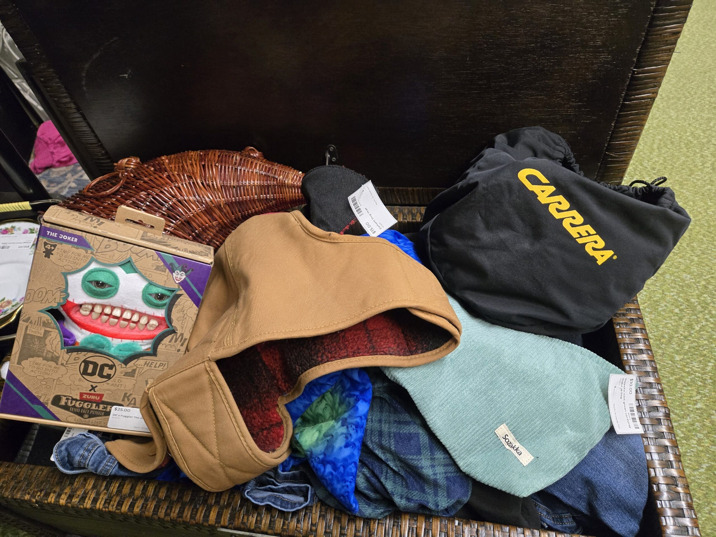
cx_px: 358
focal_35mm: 23
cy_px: 268
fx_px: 476
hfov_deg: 73.9
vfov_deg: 58.9
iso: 800
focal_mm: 5.4
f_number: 1.8
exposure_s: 1/120
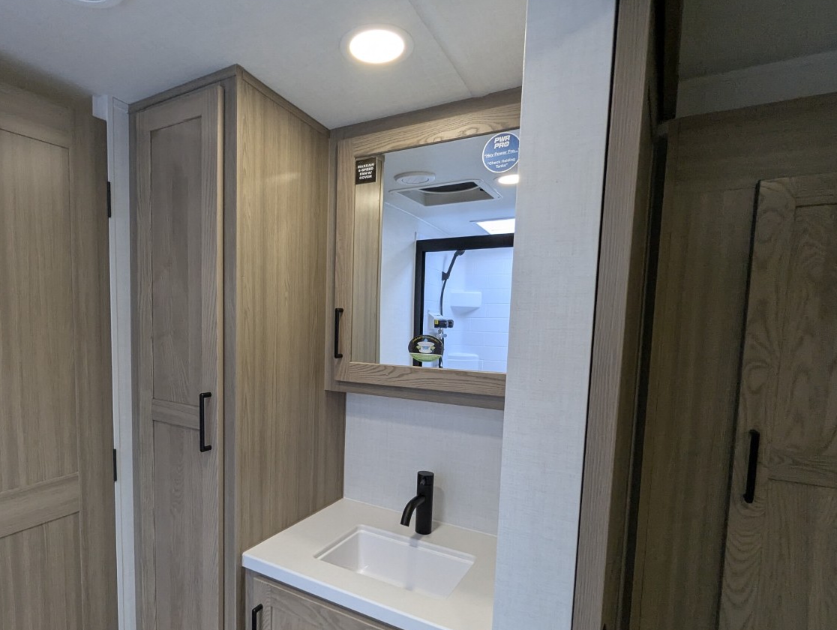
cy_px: 363
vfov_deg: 65.7
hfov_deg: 80.4
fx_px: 484
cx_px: 324
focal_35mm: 20
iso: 227
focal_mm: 2.35
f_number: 2.2
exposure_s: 1/263
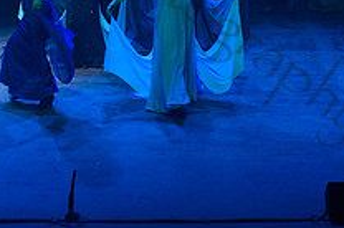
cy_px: -101
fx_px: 830
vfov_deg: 14.7
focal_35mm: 87
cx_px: 221
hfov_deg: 23.3
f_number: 3.5
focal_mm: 24
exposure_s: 1/60
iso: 1000
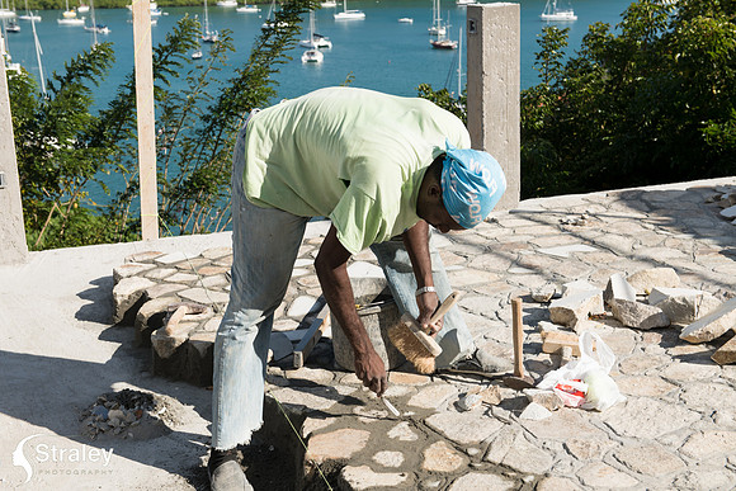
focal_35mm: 55
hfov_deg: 36.2
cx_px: 368
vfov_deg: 24.6
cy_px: 246
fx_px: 1125
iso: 64
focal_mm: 55
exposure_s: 1/160
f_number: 8
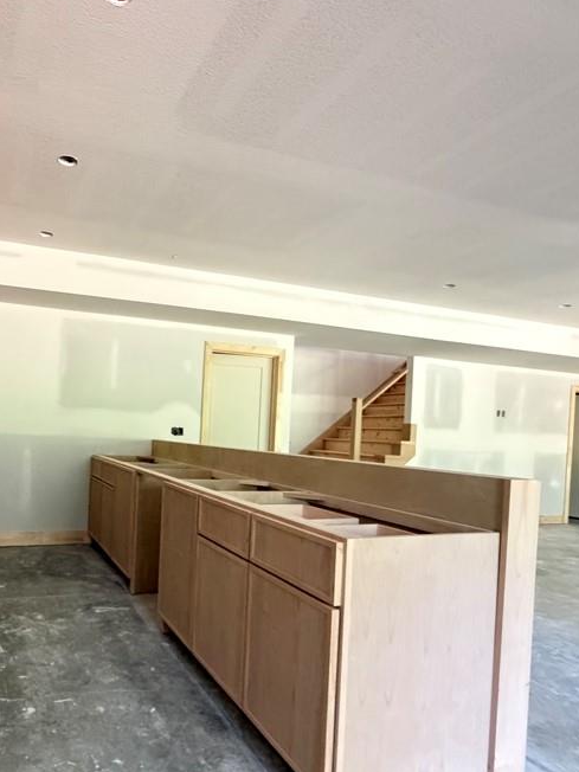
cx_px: 149
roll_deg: -2.4
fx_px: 491
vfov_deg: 76.0
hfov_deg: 58.1
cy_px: 436
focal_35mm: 22
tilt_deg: -0.6
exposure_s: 1/54
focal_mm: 2.22
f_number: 2.2
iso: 1250
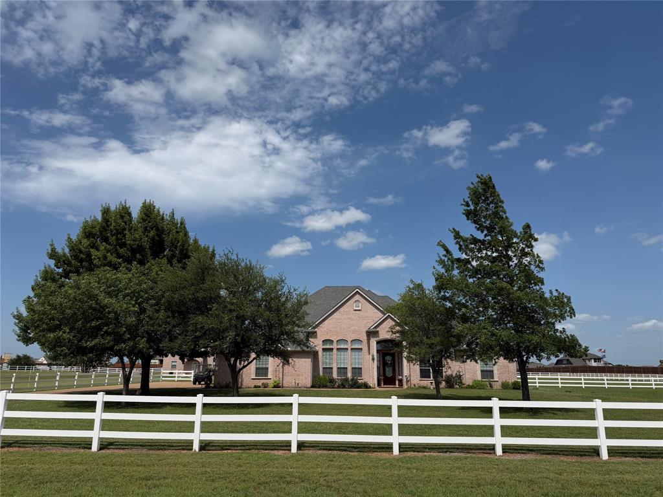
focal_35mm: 24
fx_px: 460
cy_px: 248
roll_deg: -0.3
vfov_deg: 56.8
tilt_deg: +14.5
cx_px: 332
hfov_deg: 71.6
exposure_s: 1/9091
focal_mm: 6.76
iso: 80
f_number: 1.78
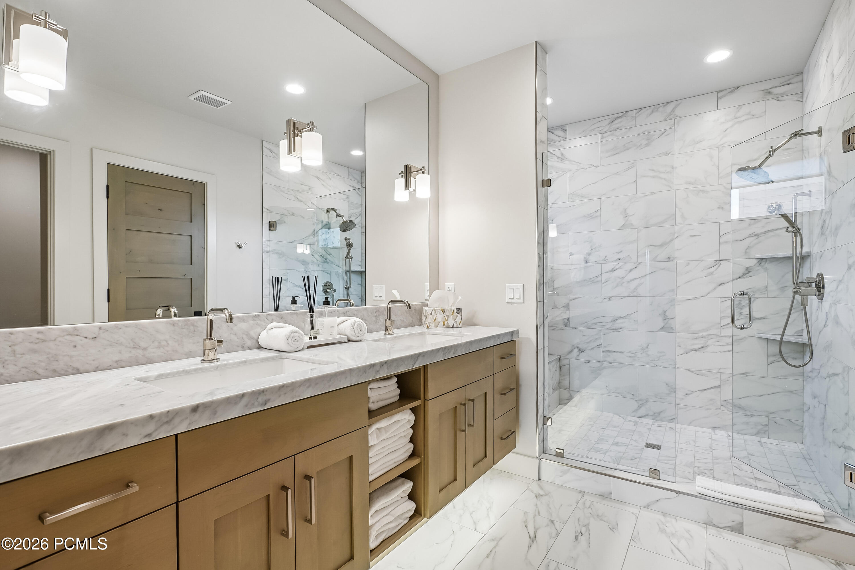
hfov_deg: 96.7
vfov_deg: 73.7
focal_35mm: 16
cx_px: 428
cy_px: 285
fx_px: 380
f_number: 8
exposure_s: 1/40
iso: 400
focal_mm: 16
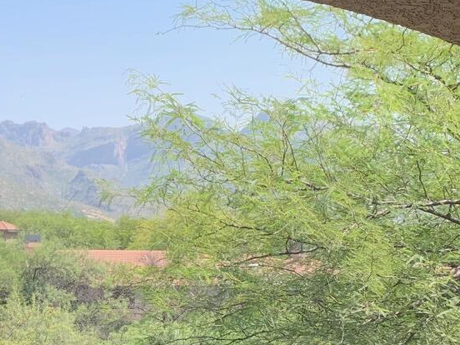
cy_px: 342
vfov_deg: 15.3
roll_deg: -1.6
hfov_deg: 20.2
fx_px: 1262
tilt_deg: -4.0
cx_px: 34
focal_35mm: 95
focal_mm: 4.25
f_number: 1.8
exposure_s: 1/683
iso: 25
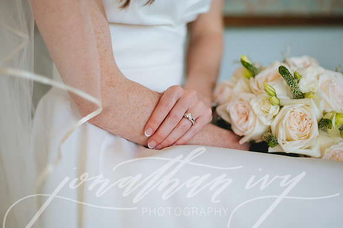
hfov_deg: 39.6
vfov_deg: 27.0
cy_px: 114
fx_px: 476
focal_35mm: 50
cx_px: 172
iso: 250
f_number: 2
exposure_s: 1/100
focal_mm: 50
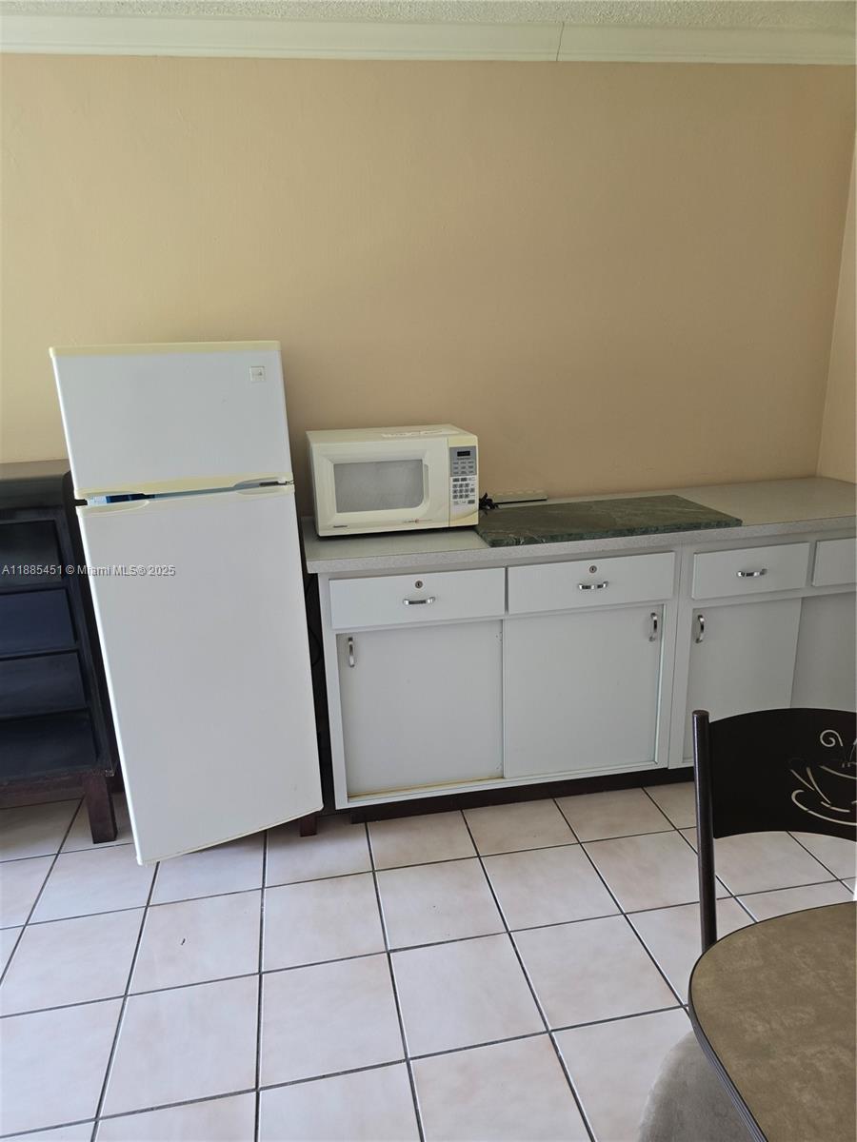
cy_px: 571
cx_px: 428
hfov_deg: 58.9
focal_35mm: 23
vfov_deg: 73.9
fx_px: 759
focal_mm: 6.3
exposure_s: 1/120
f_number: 1.7
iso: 400
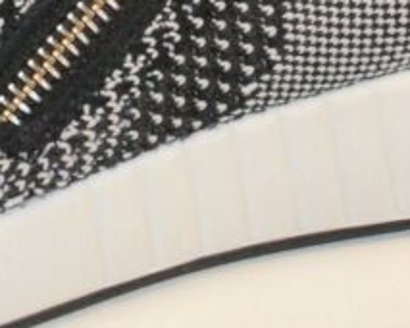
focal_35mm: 214
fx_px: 2594
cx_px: -9
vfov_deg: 7.1
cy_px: -149
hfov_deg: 9.0
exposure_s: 1/200
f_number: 9
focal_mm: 24
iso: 1600
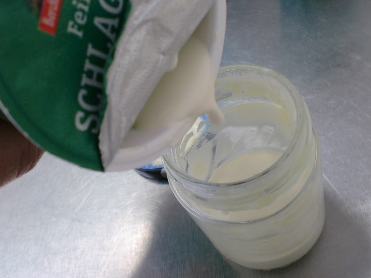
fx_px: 418
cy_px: 145
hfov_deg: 47.9
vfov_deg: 36.8
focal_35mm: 39
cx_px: 187
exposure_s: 1/60
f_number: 3.1
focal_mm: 6.3
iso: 200
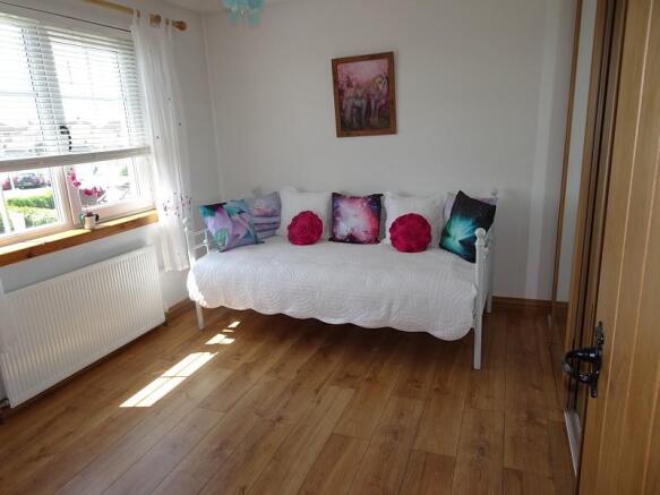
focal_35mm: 24
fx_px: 457
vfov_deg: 56.8
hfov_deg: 71.6
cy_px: 248
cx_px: 330
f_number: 3.5
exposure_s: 1/100
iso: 80
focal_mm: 4.1
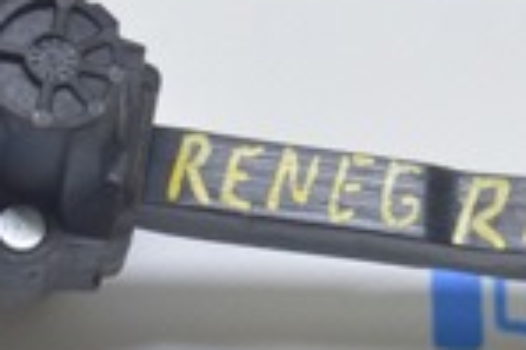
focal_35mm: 199
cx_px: 194
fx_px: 2906
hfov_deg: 10.3
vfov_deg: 6.9
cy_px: 189
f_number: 5.6
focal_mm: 31
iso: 400
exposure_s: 1/20
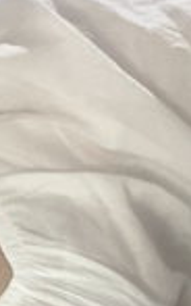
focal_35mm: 115
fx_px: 957
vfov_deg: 15.7
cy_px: 534
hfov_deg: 11.2
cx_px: -33
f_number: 2.2
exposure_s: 1/50
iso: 250
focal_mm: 2.71
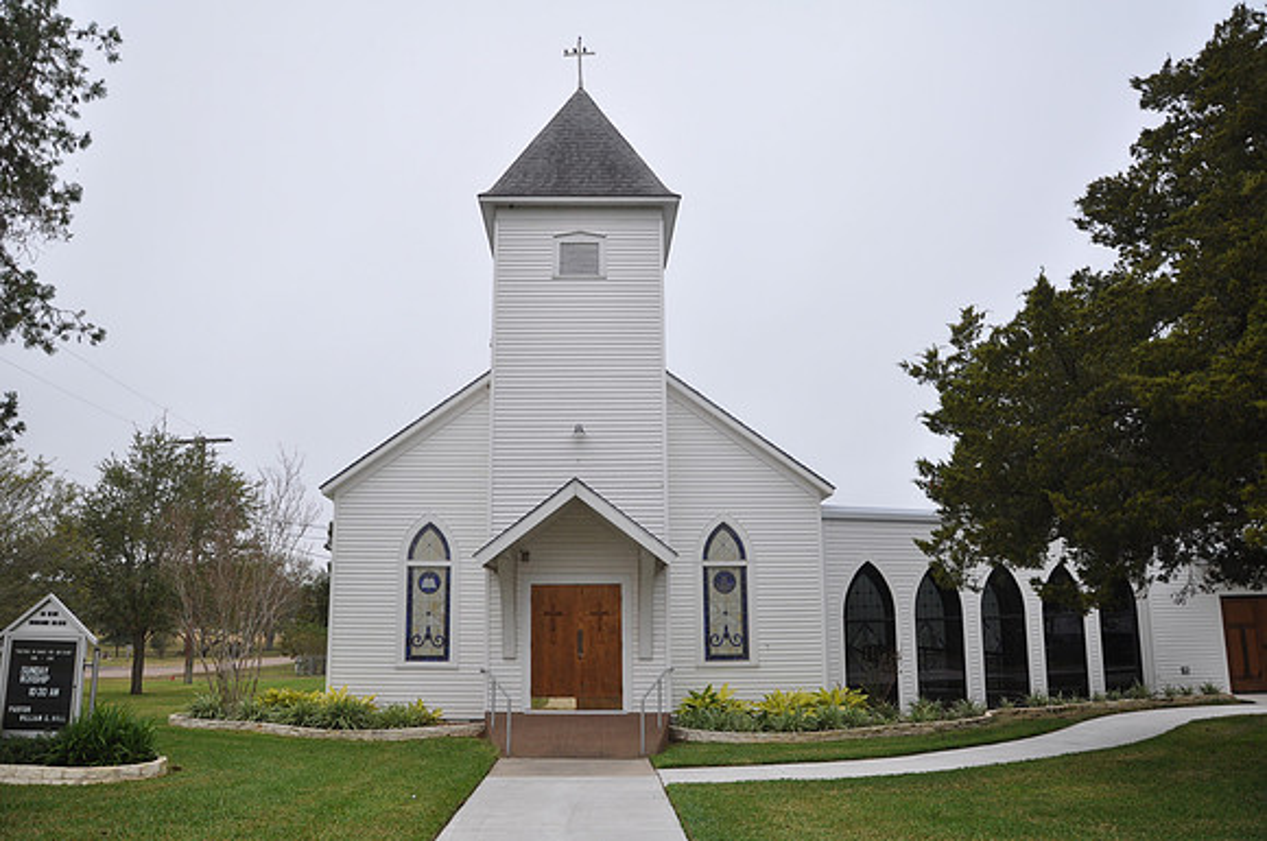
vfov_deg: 47.8
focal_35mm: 27
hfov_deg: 67.5
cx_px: 634
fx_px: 949
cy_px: 420
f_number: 5.6
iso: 250
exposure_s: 1/30
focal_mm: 18
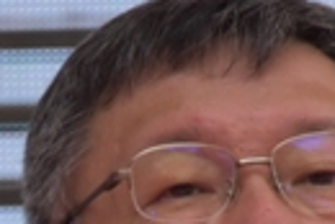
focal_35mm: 1595
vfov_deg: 0.9
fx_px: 14859
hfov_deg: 1.3
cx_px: 79
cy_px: 574
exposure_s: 1/1000
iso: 400
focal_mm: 140
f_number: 5.6
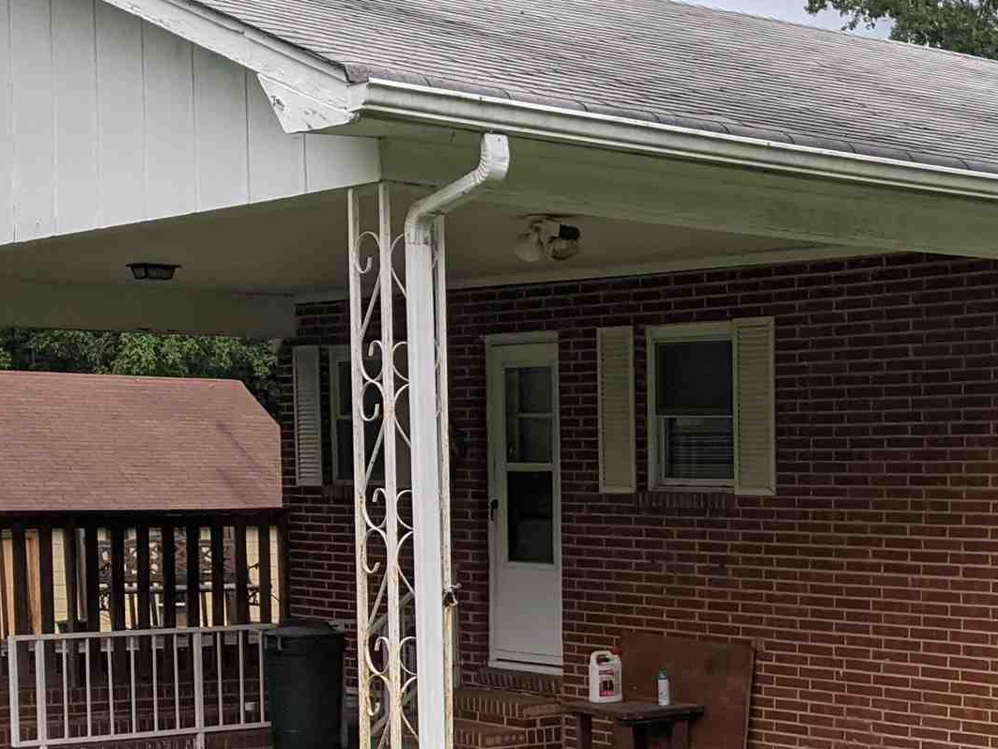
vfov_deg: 18.7
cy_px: 630
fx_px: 2250
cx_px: 937
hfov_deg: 24.2
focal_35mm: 78
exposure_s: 1/4673
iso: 80
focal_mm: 4.44
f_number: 1.8
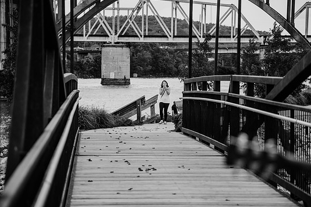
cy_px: 104
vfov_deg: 10.6
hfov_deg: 15.8
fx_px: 1123
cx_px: 167
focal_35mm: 130
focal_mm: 120
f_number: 4
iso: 400
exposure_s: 1/640
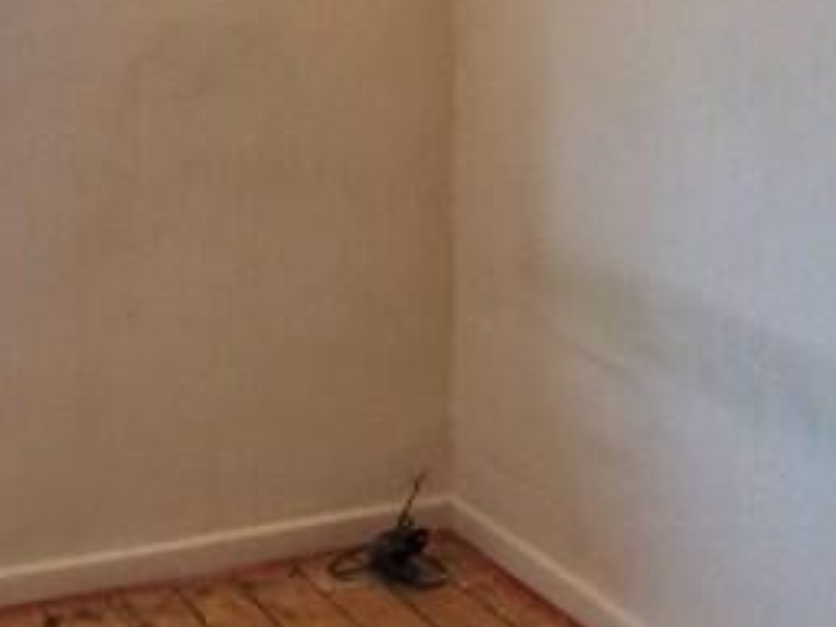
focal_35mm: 68
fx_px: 1642
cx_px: 441
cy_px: 238
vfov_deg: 21.6
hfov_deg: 28.6
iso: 500
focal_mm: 2.26
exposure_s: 1/33.3
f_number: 2.2
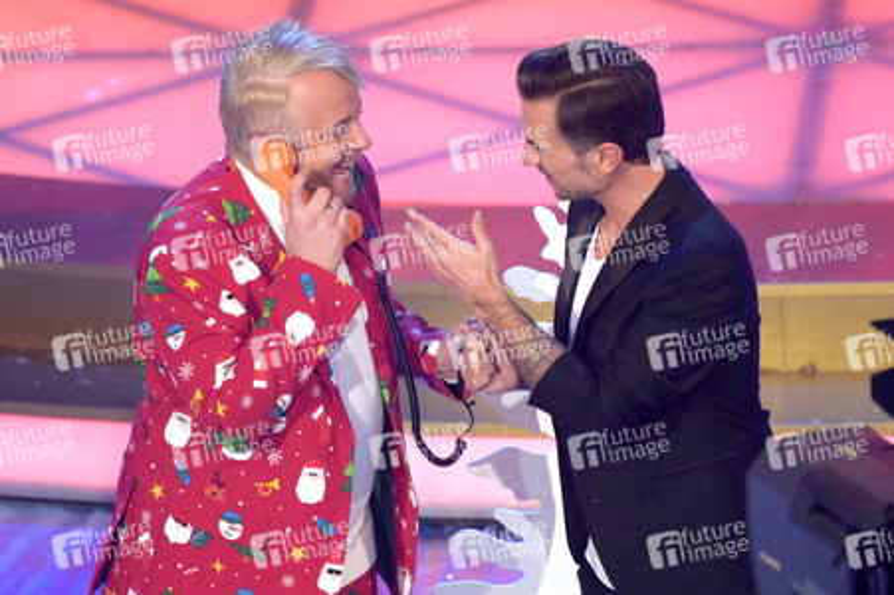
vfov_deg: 2.7
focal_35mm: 500
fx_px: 12407
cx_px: 447
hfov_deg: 4.1
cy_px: 298
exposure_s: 1/400
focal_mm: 500
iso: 12800
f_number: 5.6
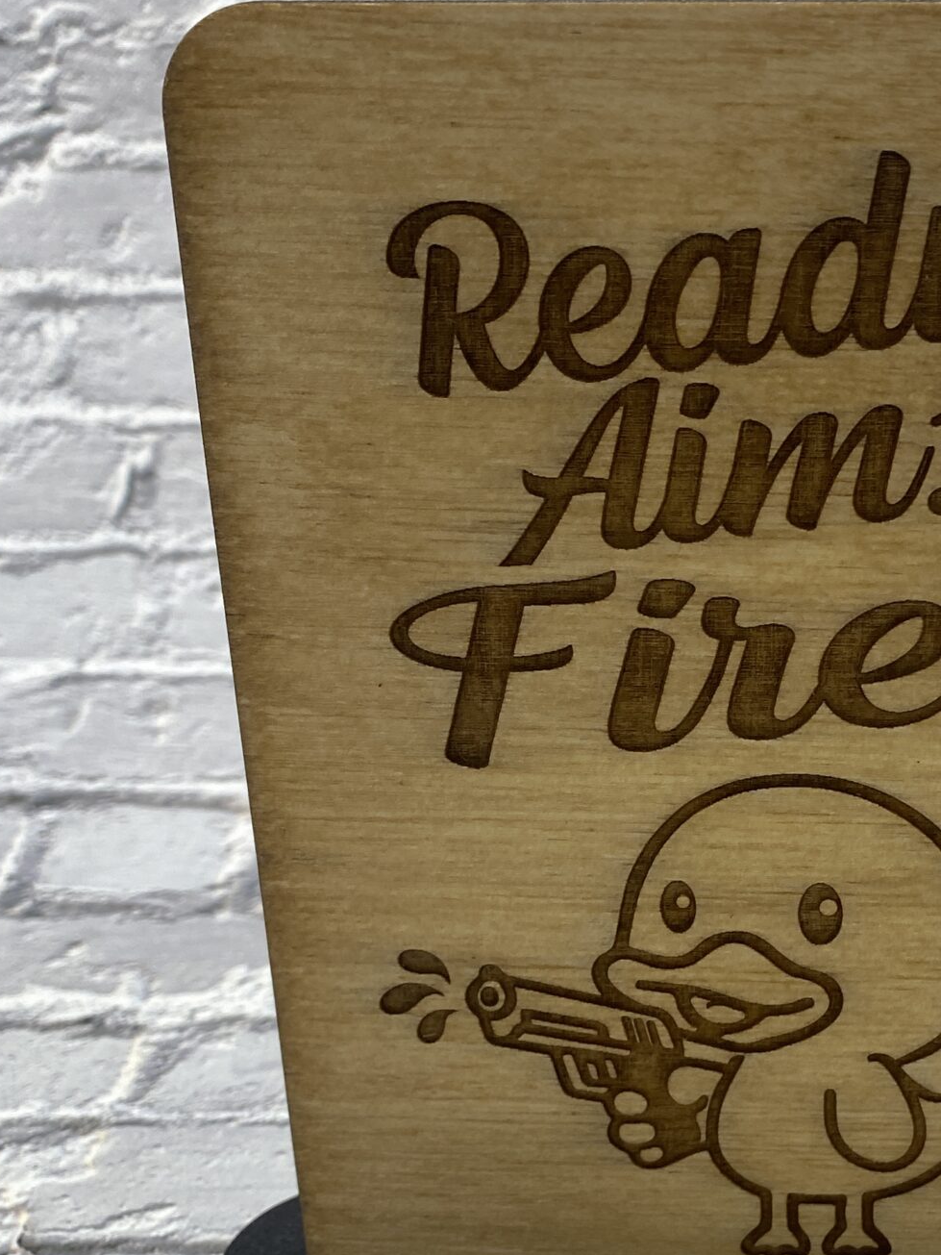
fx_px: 1848
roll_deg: +0.0
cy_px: 827
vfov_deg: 37.1
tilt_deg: -21.8
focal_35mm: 51
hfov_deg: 27.8
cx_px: 787
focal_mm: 4.25
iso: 50
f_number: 1.8
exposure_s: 1/120
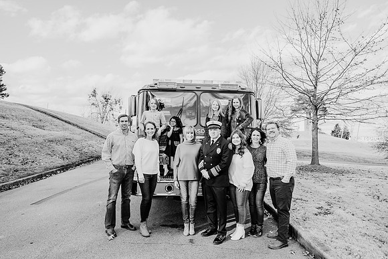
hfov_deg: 73.7
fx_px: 259
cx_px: 194
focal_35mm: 24
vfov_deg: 53.2
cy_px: 130
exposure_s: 1/400
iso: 100
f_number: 3.5
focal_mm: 24
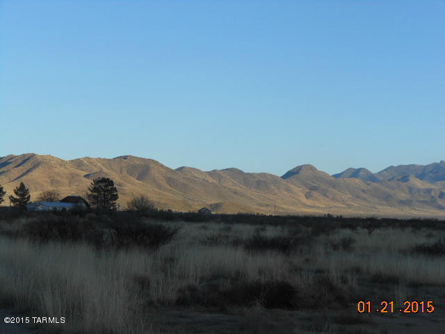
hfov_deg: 22.5
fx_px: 1118
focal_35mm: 87
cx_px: 222
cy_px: 167
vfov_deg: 17.0
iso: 80
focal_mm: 15.6
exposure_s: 1/400
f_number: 5.3
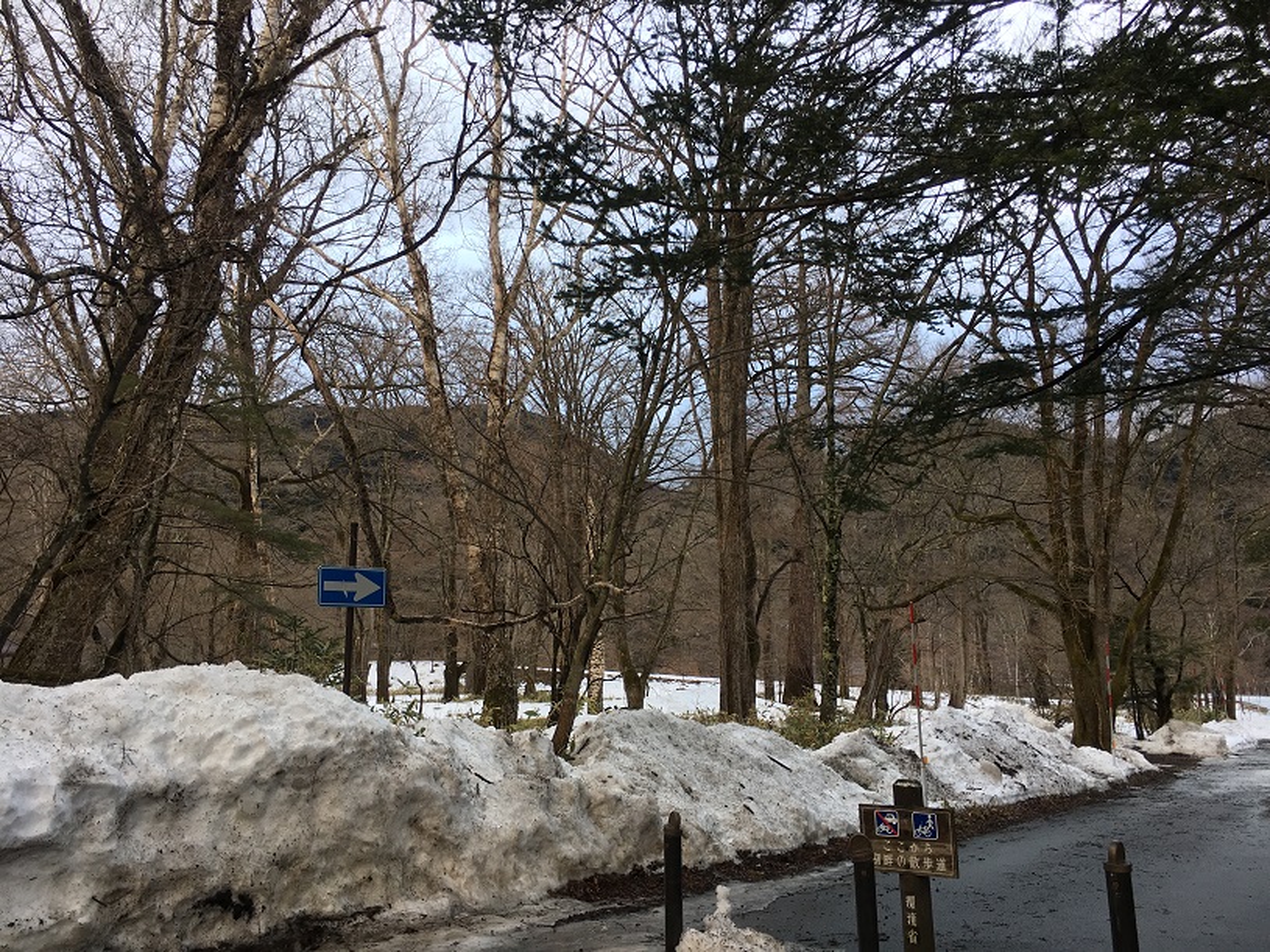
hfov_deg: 61.7
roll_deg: +1.1
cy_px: 476
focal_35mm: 29
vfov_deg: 48.2
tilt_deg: +10.5
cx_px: 635
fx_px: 1064
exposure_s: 1/127
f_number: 2.2
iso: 25
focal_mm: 4.15
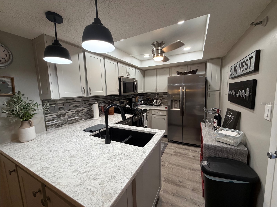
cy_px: 104
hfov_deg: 102.1
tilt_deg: -6.4
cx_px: 138
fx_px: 112
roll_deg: +2.7
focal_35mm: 14
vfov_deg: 85.7
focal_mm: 2.22
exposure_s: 1/120
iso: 160
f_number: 2.2
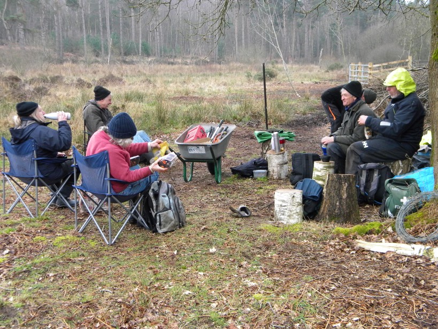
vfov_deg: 30.9
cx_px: 219
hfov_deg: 40.4
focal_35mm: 47
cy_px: 164
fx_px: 595
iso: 219
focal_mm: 8.6
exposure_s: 1/60
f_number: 3.9
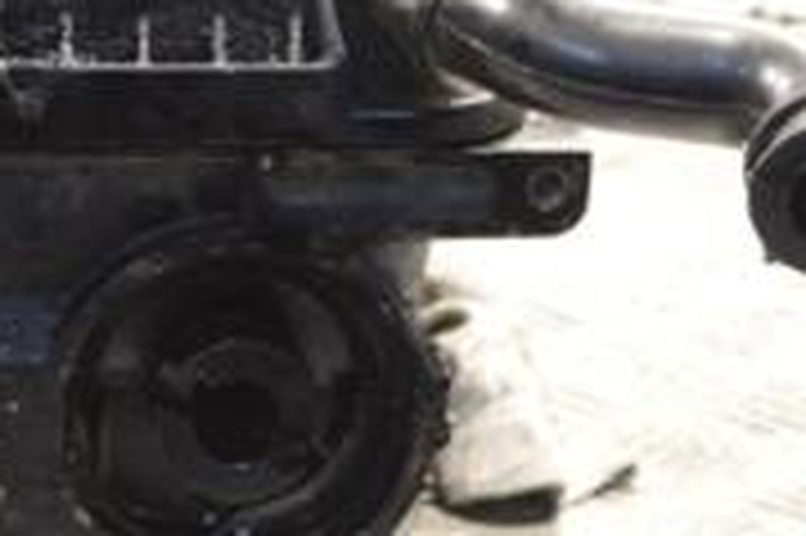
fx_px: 5860
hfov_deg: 7.8
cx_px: -180
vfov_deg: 5.2
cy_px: 140
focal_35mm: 262
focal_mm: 52
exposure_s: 1/30
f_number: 5.6
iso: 1100
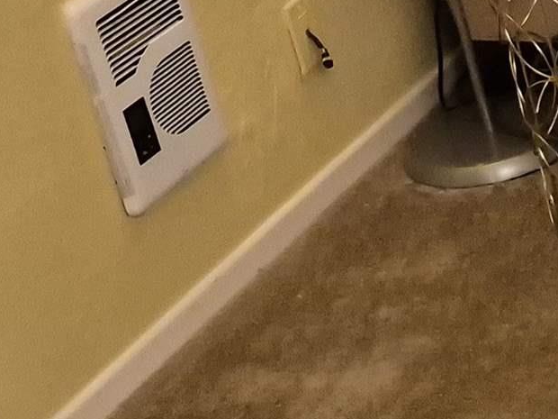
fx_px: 1838
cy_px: 22
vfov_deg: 12.9
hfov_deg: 13.9
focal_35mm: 114
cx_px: 1197
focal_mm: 5.4
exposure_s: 1/120
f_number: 1.8
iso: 800
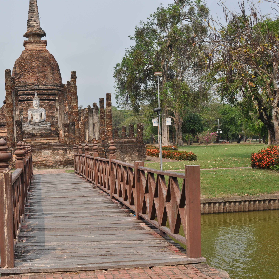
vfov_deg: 31.6
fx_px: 492
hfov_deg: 31.3
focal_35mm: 54
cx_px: 88
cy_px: 140
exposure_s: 1/320
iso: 200
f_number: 9
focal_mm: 28
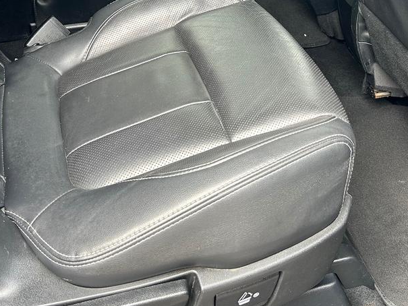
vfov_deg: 25.4
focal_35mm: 55
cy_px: 10
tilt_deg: -26.7
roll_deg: +0.2
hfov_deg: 34.9
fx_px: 648
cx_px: 235
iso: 40
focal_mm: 5.7
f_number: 1.5
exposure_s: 1/121
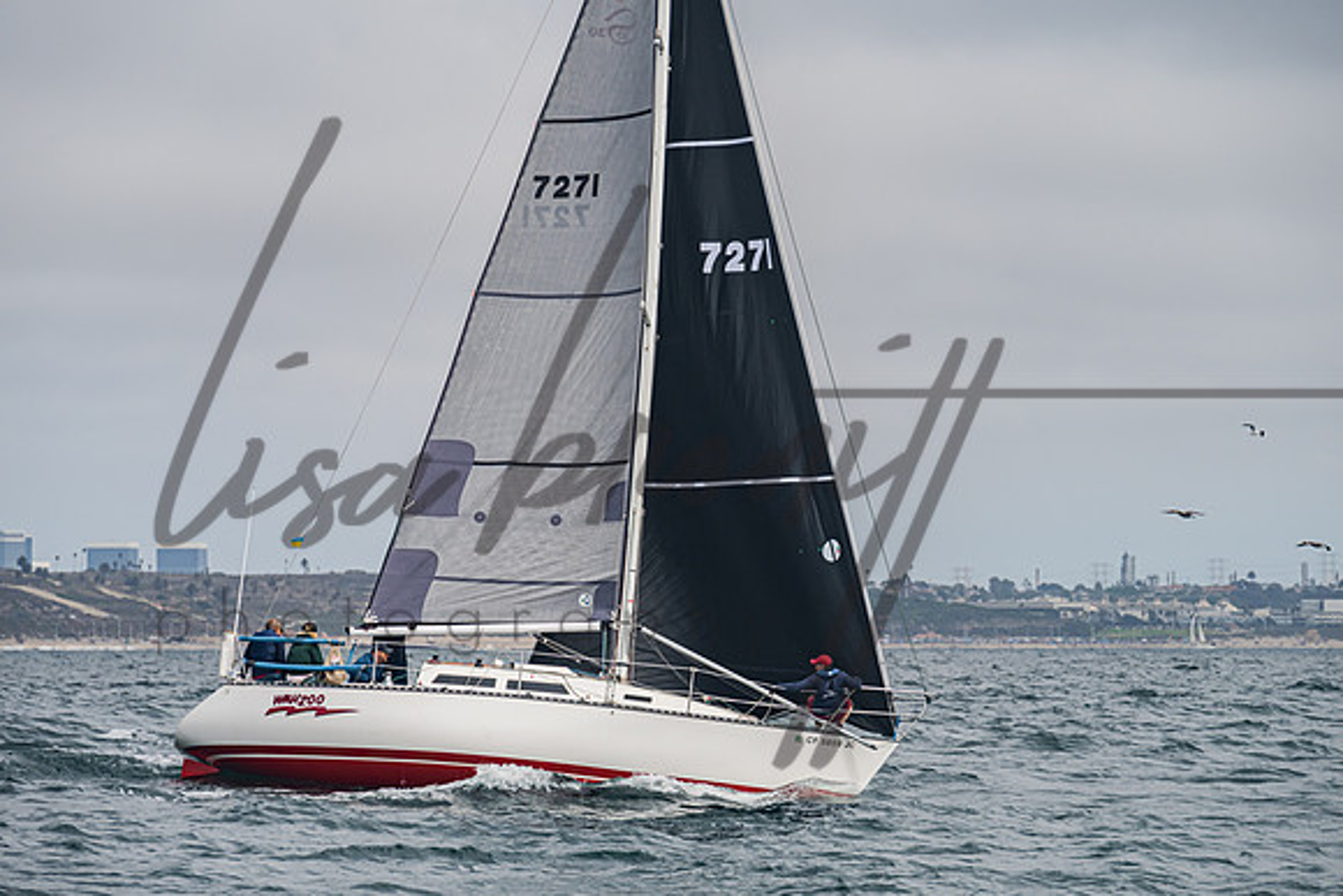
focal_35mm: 217
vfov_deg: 6.3
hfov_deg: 9.5
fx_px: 8107
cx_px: 657
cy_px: 459
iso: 160
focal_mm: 170
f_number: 6.3
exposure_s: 1/640
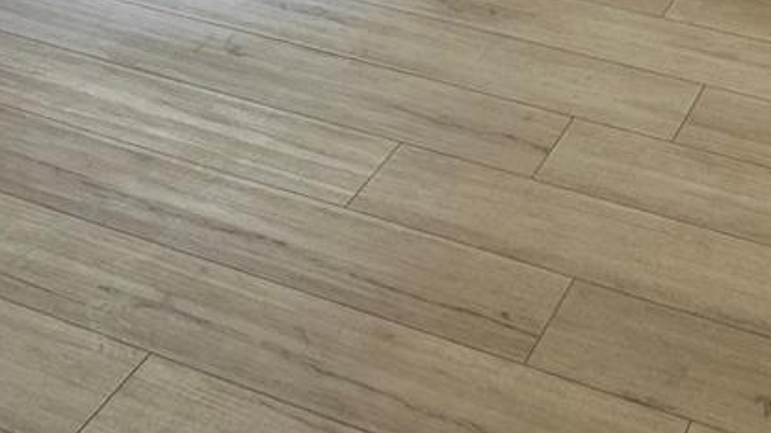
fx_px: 1676
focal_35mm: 82
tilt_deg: -8.0
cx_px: 372
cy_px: -574
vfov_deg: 12.1
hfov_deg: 25.9
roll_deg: -1.3
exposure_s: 1/120
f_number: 1.5
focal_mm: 5.7
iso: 50
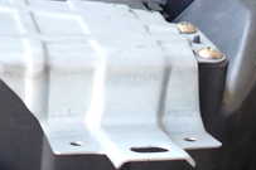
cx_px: 86
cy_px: 183
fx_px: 611
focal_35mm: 86
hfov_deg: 23.6
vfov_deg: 15.5
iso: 200
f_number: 2.2
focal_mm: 5.05
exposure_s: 1/50
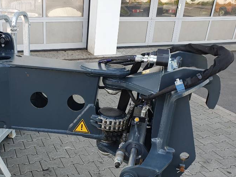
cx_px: 66
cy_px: 112
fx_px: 273
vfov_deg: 35.7
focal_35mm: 40
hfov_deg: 45.6
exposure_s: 1/211
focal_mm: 4.32
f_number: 2.4
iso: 50
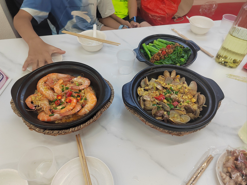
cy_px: 92
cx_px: 124
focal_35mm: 23
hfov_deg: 73.9
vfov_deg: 58.9
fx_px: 164
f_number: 1.9
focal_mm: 5.52
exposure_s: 1/100
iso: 647
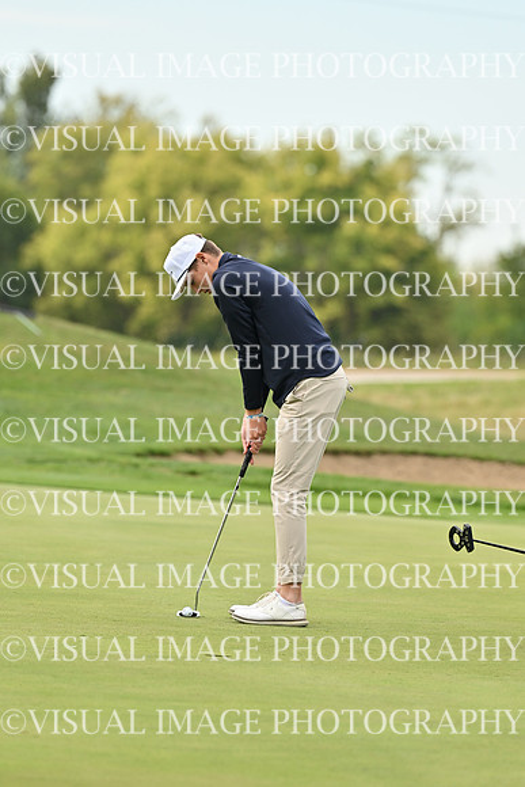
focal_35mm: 300
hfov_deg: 4.6
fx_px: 6558
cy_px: 394
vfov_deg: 6.9
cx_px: 262
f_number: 3.5
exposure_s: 1/1600
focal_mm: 200
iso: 200
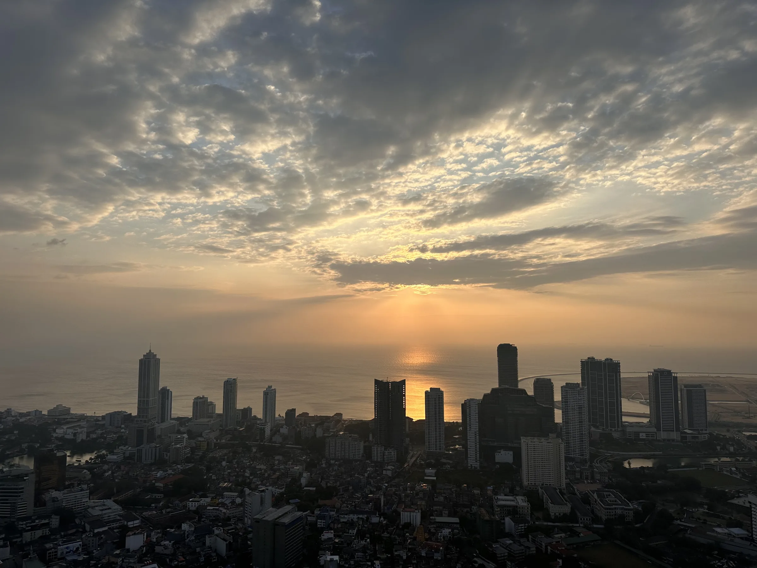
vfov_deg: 56.8
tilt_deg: +4.7
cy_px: 284
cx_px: 378
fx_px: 525
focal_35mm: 24
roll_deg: +0.2
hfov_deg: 71.6
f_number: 1.78
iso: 80
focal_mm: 6.86
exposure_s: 1/5848
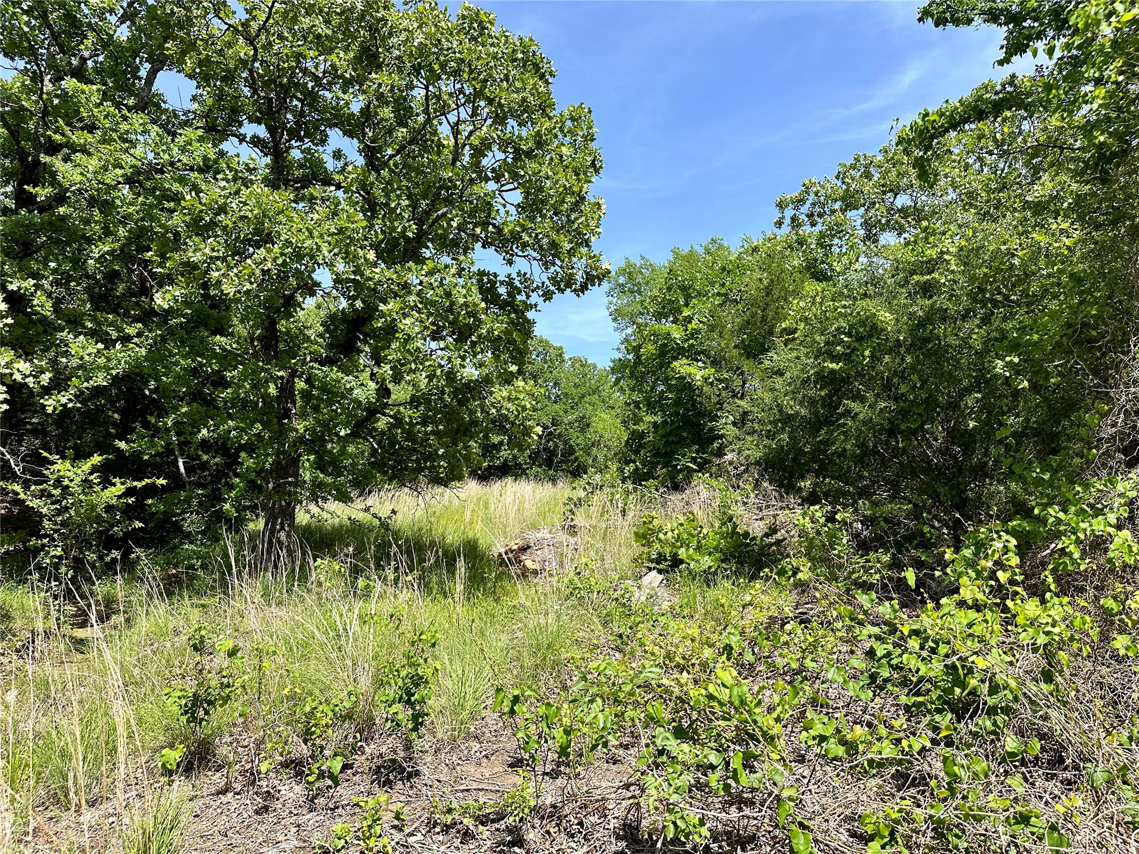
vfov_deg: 56.8
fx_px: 790
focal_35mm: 24
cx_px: 570
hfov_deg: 71.6
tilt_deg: +5.6
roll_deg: +0.2
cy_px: 427
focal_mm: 6.86
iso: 80
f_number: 1.78
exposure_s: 1/2299
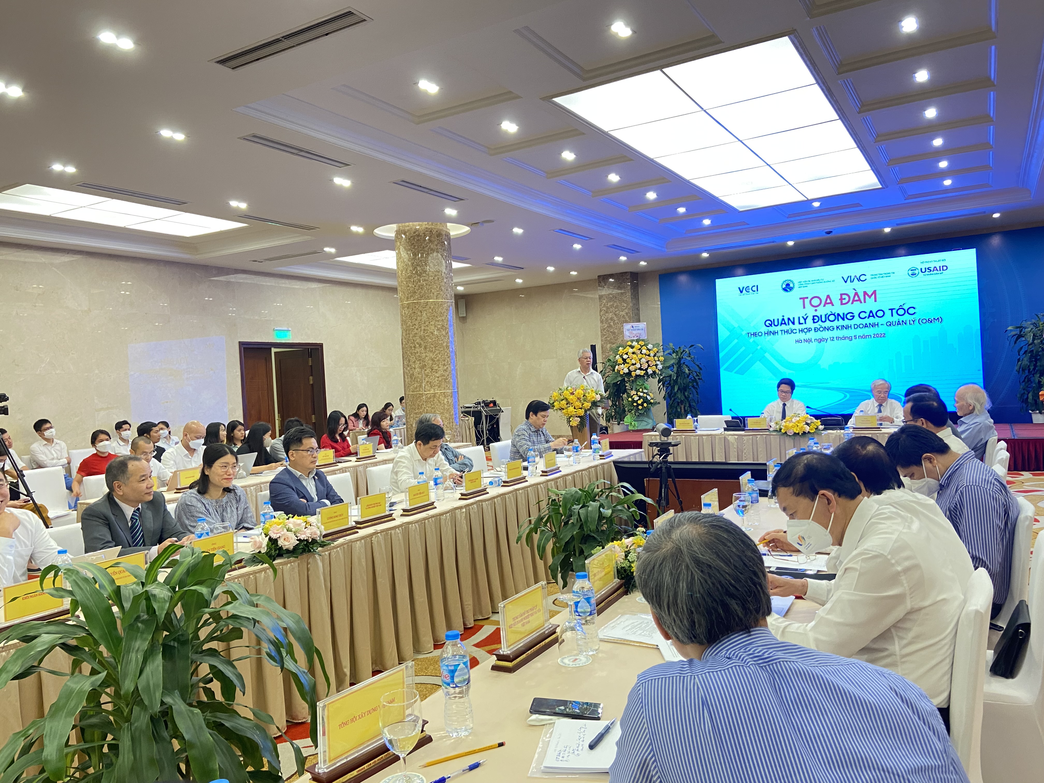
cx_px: 522
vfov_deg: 53.1
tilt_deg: +0.4
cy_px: 392
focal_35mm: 26
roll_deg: +2.5
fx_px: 784
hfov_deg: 67.3
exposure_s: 1/57
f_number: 1.8
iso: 200
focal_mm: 4.25
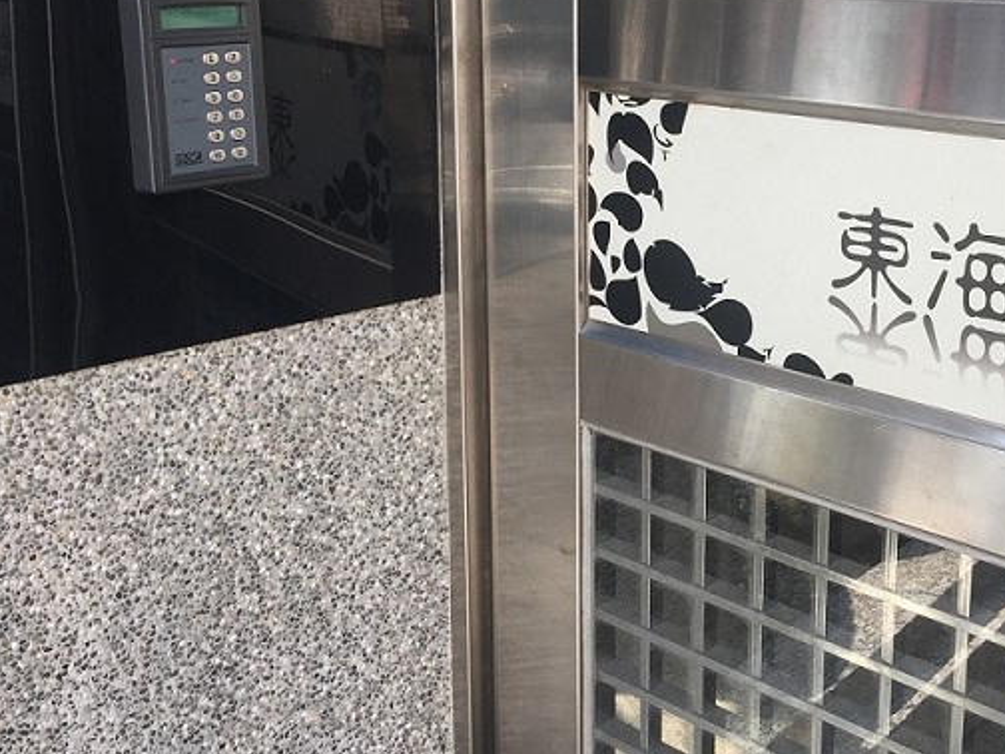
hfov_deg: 40.8
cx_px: 650
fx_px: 1336
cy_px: 235
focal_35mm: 46
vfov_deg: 31.2
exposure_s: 1/120
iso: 32
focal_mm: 4.15
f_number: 2.2
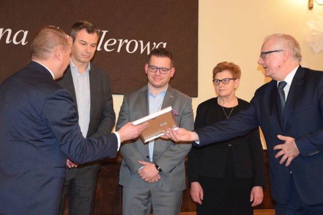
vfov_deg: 21.6
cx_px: 162
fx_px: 565
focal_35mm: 63
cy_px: 108
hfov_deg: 31.9
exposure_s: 1/60
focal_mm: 42
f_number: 4.8
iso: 3200
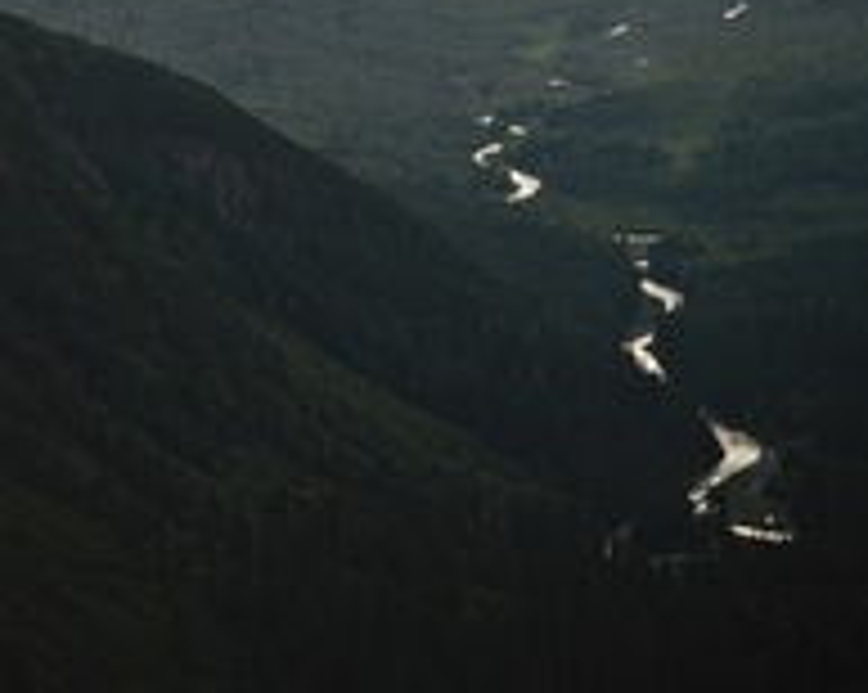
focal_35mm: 177
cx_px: 133
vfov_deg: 8.6
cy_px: -189
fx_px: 4542
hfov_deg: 10.9
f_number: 22
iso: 100
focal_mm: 70
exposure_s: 1/40
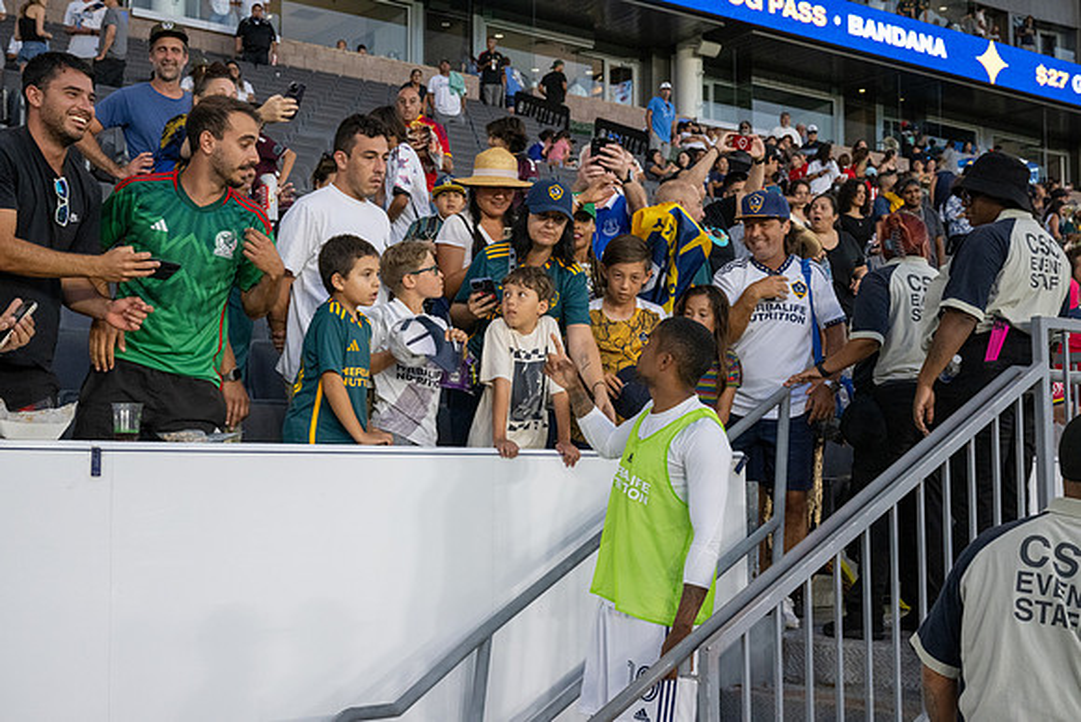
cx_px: 540
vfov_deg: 27.0
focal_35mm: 50
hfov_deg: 39.6
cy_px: 361
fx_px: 1502
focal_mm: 50
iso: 3600
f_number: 8
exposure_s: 1/250
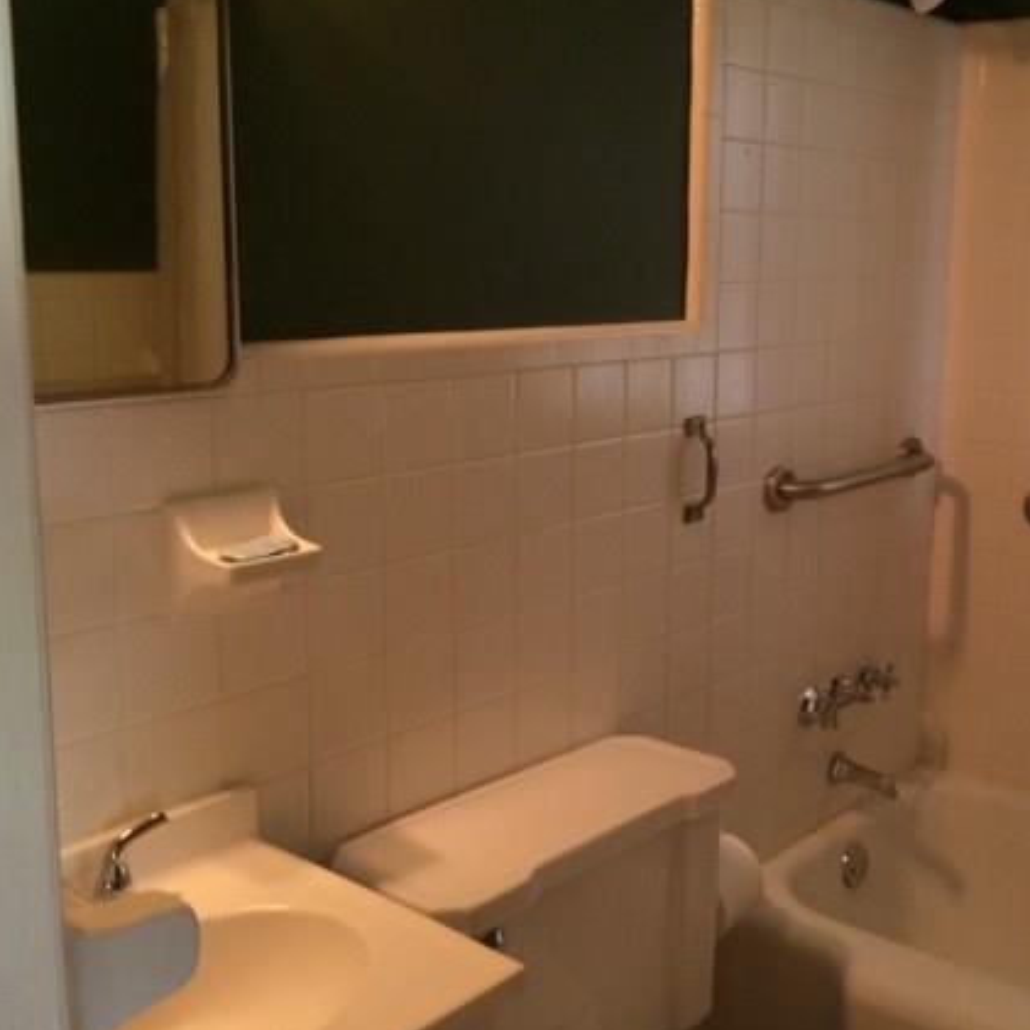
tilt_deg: -10.6
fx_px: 1313
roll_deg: -2.2
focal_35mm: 39
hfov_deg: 41.9
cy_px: 458
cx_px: 739
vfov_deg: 42.8
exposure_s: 1/30
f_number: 2.2
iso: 125
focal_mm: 4.15
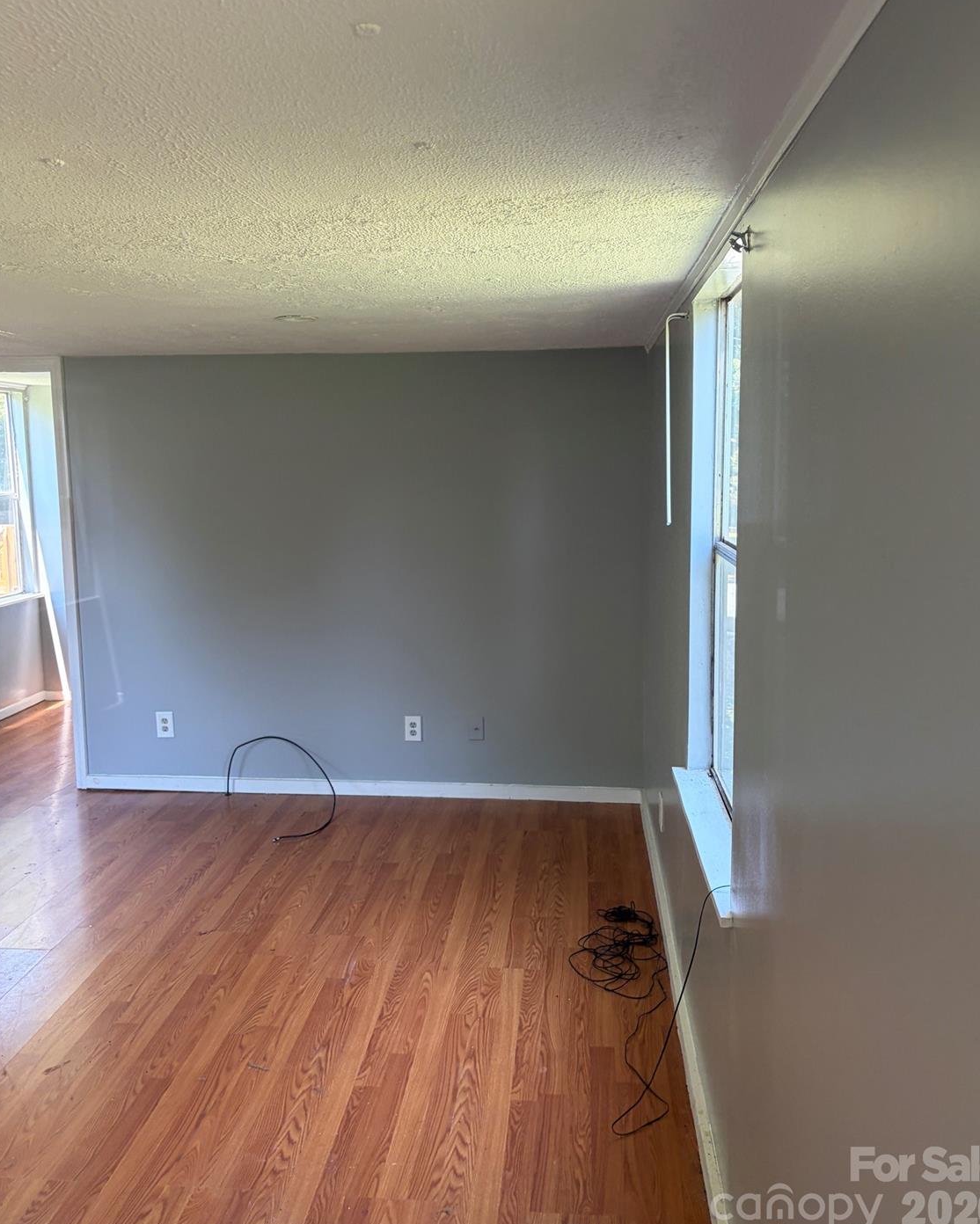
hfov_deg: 51.5
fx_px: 1015
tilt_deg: -5.5
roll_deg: -0.3
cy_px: 569
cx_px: 501
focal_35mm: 28
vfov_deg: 62.1
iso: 125
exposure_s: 1/122
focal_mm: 5.96
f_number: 1.6
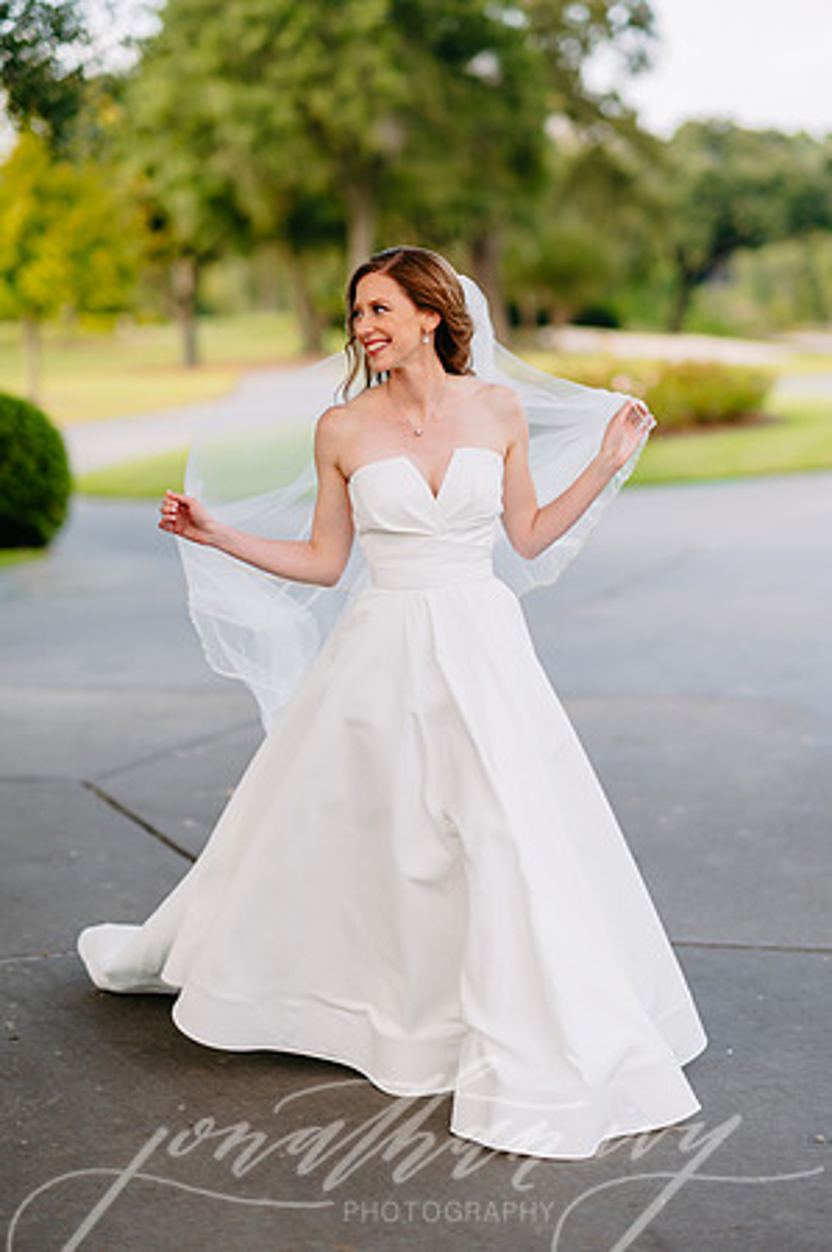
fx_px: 2953
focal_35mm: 85
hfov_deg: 16.0
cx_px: 416
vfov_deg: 23.9
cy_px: 626
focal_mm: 85
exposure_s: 1/400
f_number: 2
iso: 100
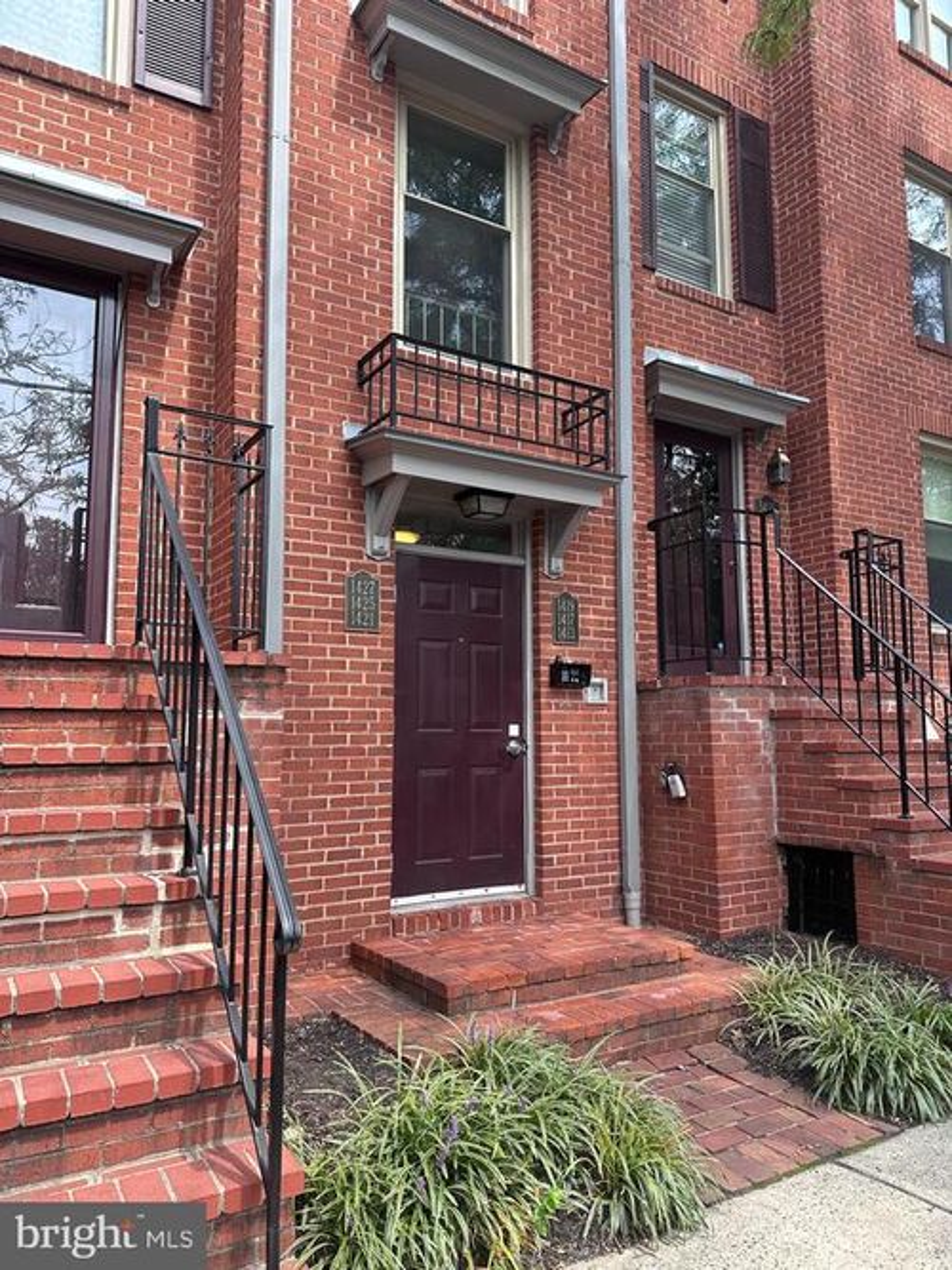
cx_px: 476
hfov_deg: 56.8
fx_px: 880
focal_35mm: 24
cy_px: 635
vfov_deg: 71.6
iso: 80
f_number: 1.78
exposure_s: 1/829
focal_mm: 6.86
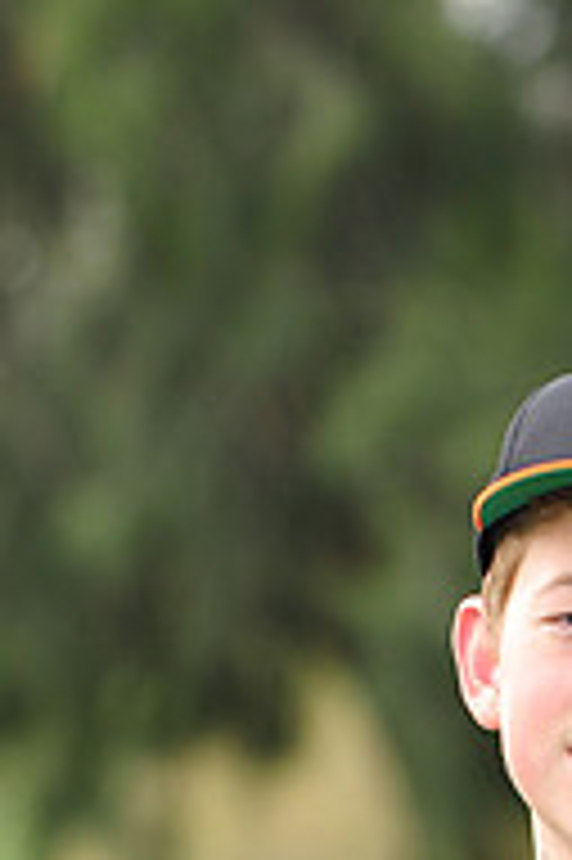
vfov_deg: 4.4
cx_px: 401
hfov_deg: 2.9
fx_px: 11221
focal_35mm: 470
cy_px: 1270
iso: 320
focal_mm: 155
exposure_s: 1/320
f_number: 5.6
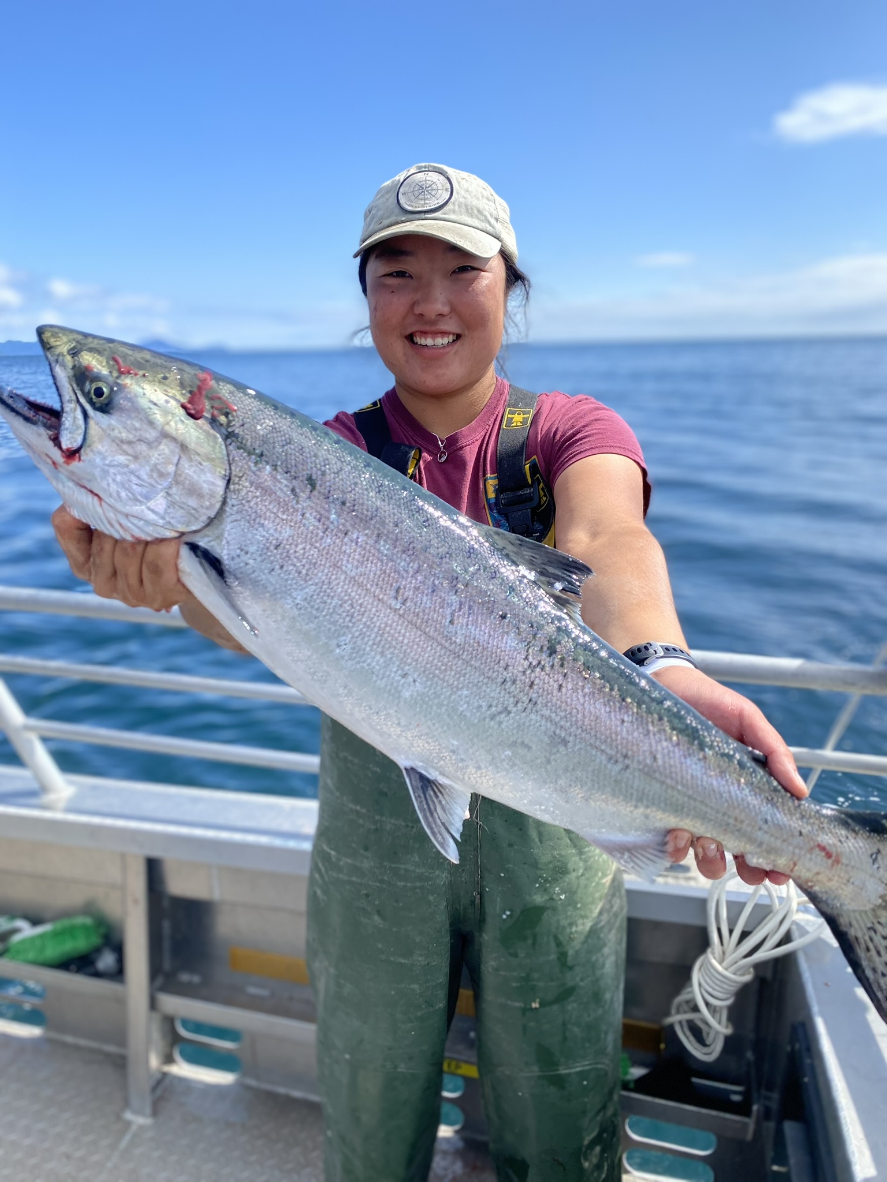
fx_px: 888
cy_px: 591
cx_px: 444
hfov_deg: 53.1
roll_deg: +0.8
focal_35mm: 26
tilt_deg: -13.4
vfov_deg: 67.3
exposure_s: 1/2410
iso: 32
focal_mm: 4.25
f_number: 1.8
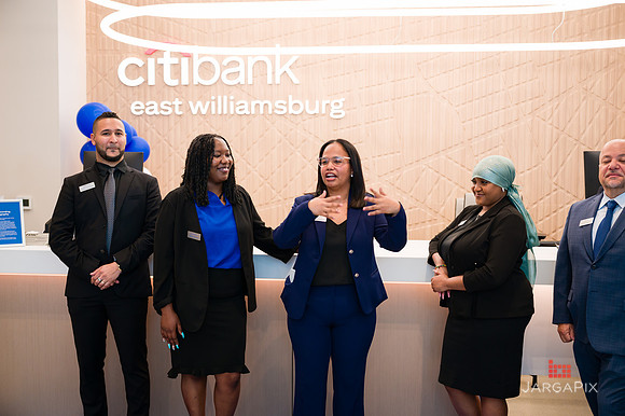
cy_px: 208
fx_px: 697
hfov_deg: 48.3
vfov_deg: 33.2
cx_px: 312
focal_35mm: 40
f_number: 3.2
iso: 500
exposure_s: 1/200
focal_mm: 40
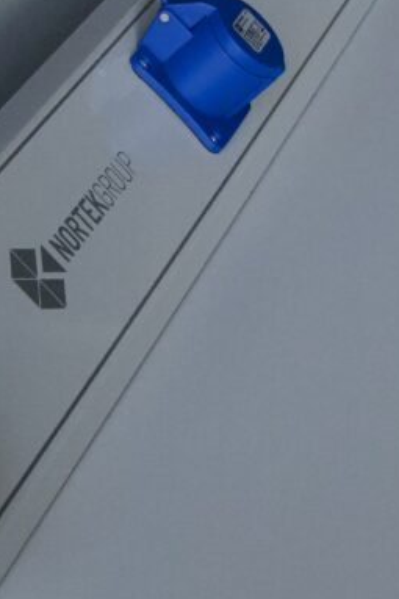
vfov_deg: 19.9
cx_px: 253
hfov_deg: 13.8
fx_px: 1647
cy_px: -11
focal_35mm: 99
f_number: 3.5
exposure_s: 1/250
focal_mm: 13.56
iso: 800
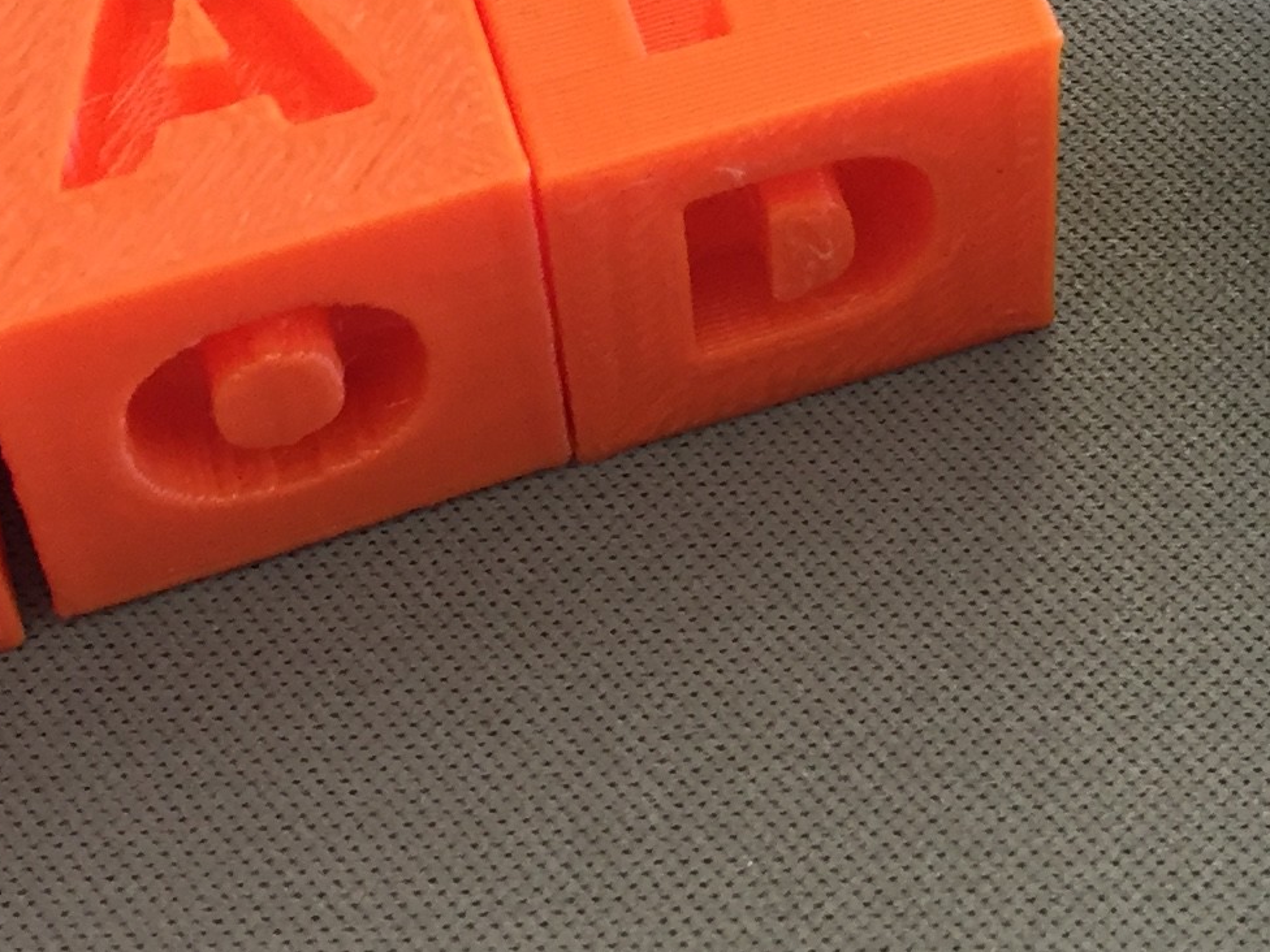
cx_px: 1126
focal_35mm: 97
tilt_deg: -47.9
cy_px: -342
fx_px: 3559
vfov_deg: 14.5
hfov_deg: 19.9
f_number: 2.2
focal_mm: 4.15
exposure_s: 1/30
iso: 40
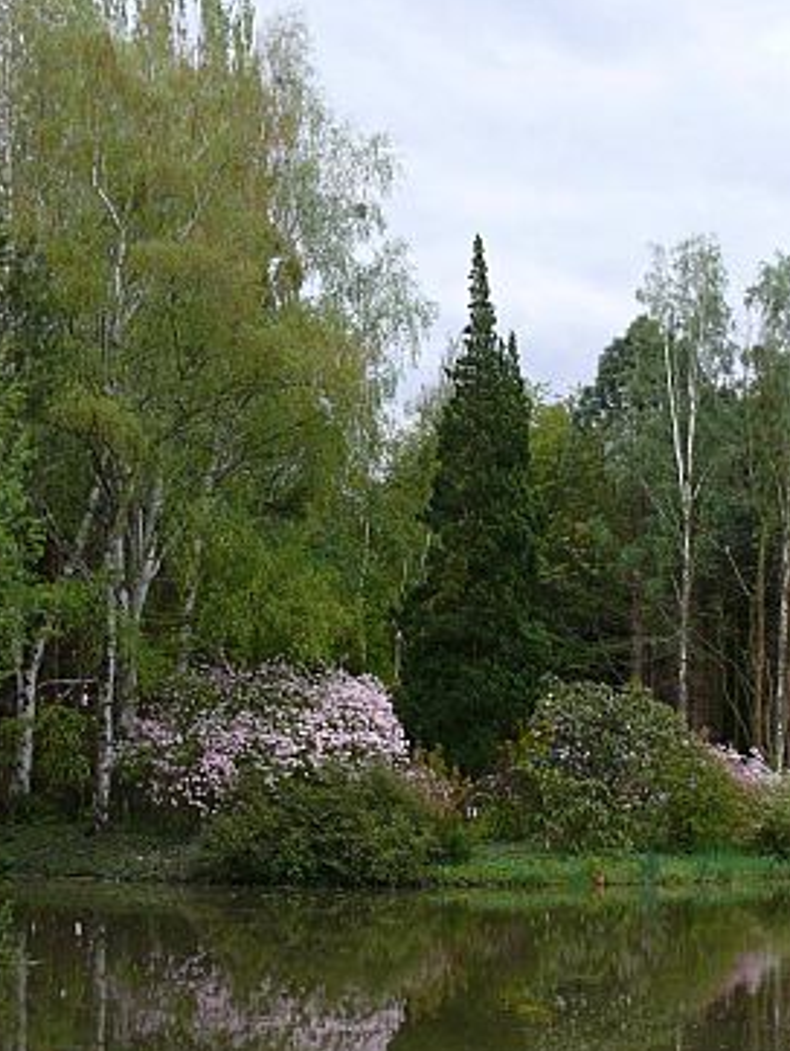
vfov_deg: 33.0
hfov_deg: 25.1
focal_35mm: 58
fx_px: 1763
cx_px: 561
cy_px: 662
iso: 100
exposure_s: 1/100
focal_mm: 7.4
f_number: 3.2
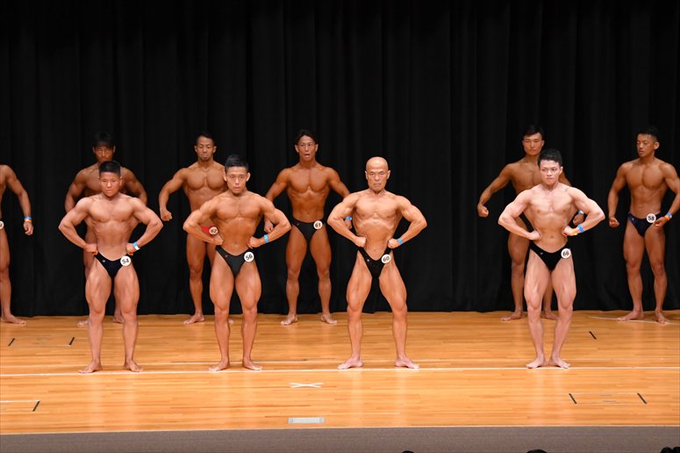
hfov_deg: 13.1
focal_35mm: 157
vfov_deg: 8.7
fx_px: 2964
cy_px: 226
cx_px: 340
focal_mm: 105
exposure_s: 1/400
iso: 4000
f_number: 5.6
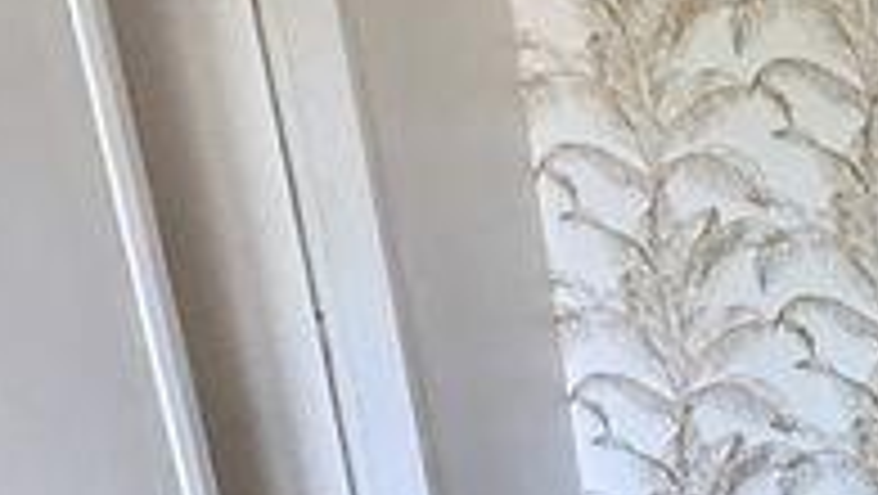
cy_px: 882
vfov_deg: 13.6
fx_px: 1864
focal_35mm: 80
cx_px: 1270
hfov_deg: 22.4
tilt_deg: -20.6
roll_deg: +0.8
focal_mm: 2.22
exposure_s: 1/99
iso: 320
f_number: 2.2
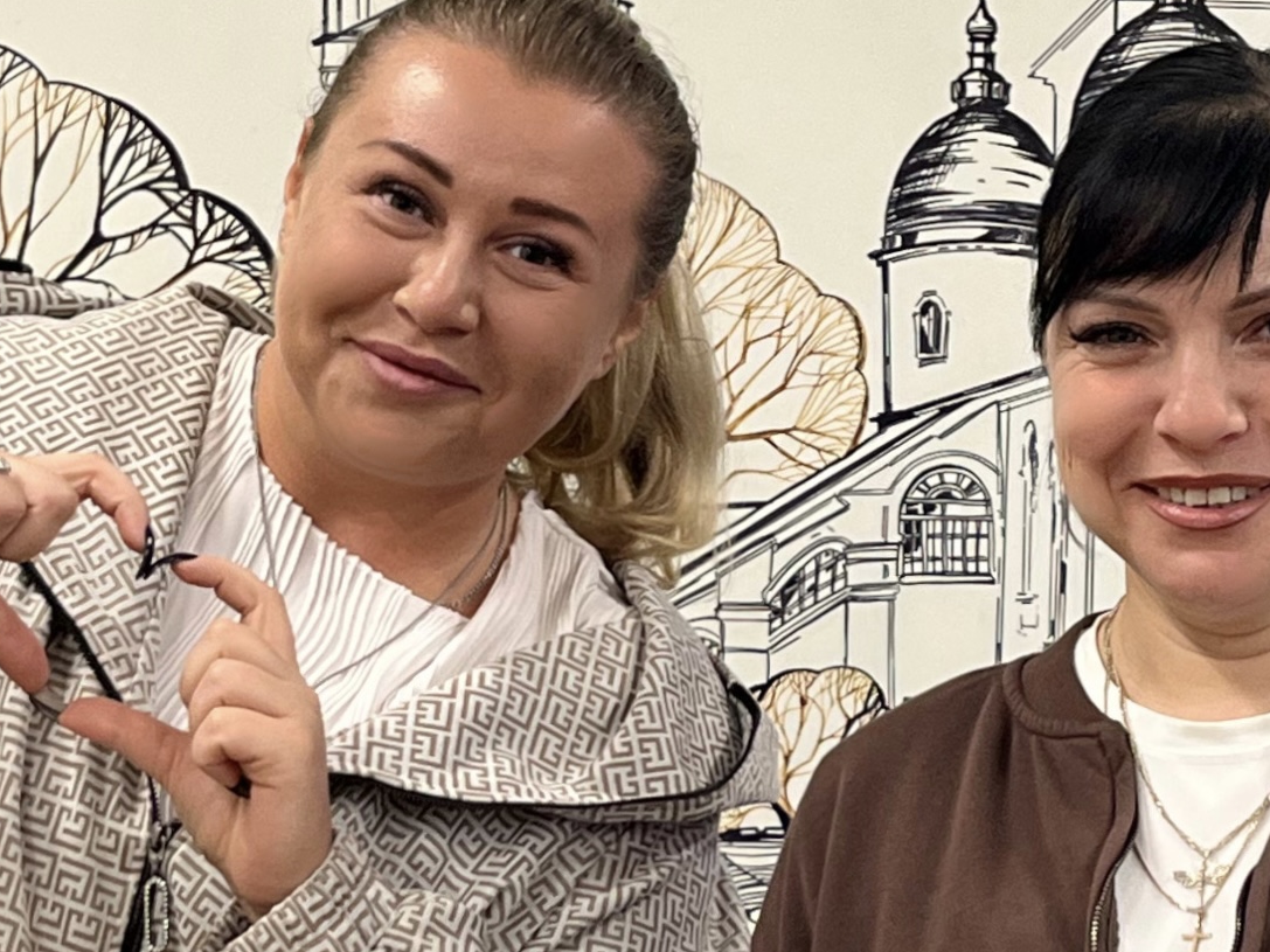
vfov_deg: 15.7
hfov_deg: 20.8
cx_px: 882
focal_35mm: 94
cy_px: 607
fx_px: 3448
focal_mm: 5.1
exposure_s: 1/50
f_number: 1.6
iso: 125
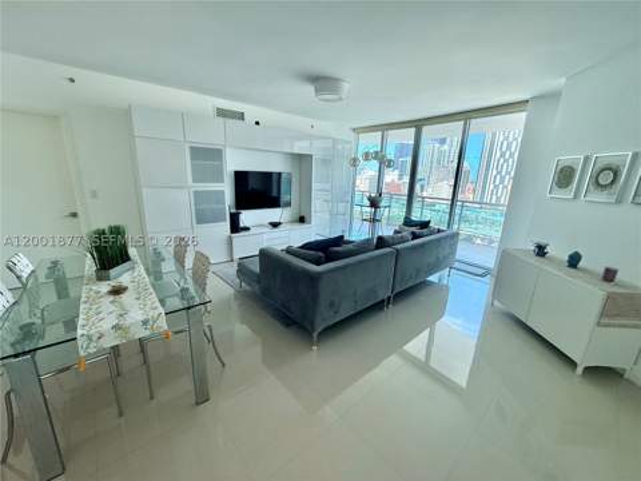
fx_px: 259
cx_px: 320
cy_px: 240
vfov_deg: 85.7
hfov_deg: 102.1
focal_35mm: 14
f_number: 2.2
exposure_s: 1/176
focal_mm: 2.22
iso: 64
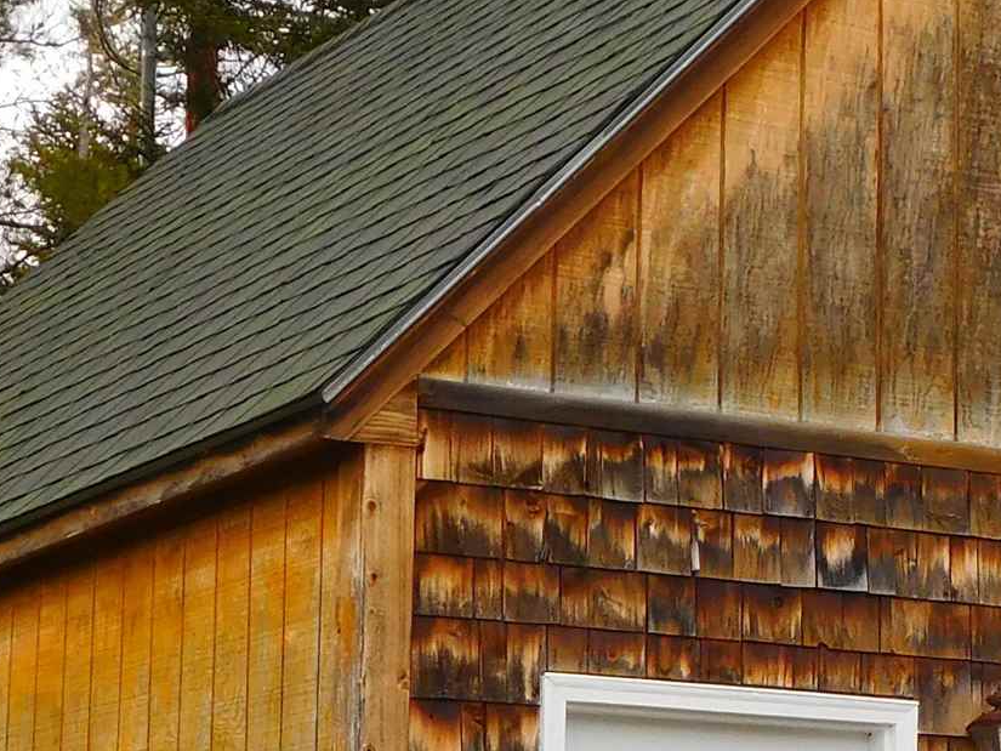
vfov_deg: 11.0
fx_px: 3875
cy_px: 655
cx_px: 972
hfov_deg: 14.5
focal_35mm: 134
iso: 125
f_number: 3.5
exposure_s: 1/500
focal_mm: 6.3
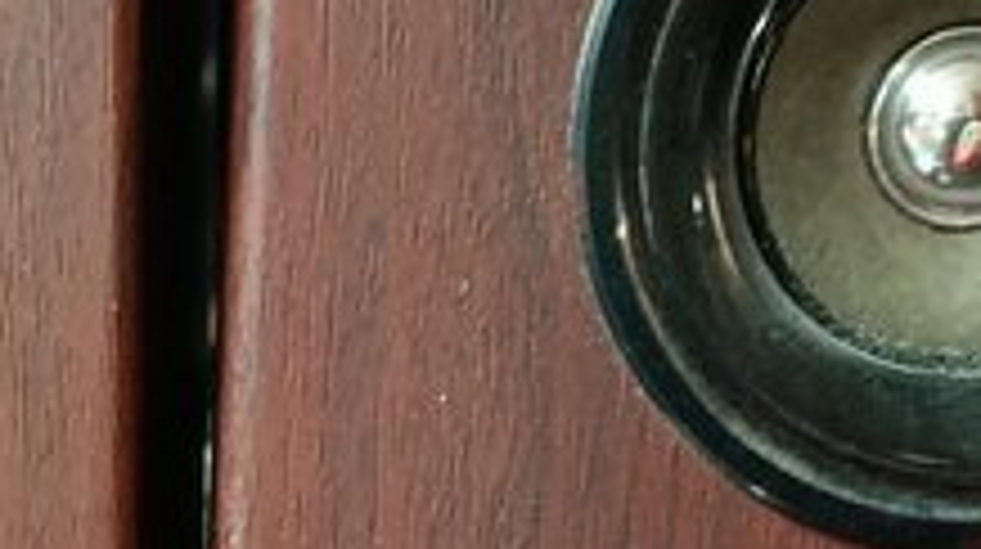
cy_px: 634
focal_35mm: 80
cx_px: 241
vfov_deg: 14.6
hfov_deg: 26.2
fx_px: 2078
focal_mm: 4.71
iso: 1600
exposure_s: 1/25
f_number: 1.7
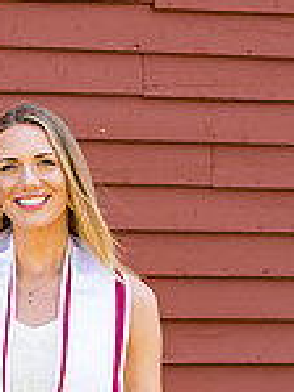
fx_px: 3438
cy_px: 584
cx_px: 24
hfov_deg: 4.9
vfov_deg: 6.4
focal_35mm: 304
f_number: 2.8
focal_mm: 70
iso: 100
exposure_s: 1/250
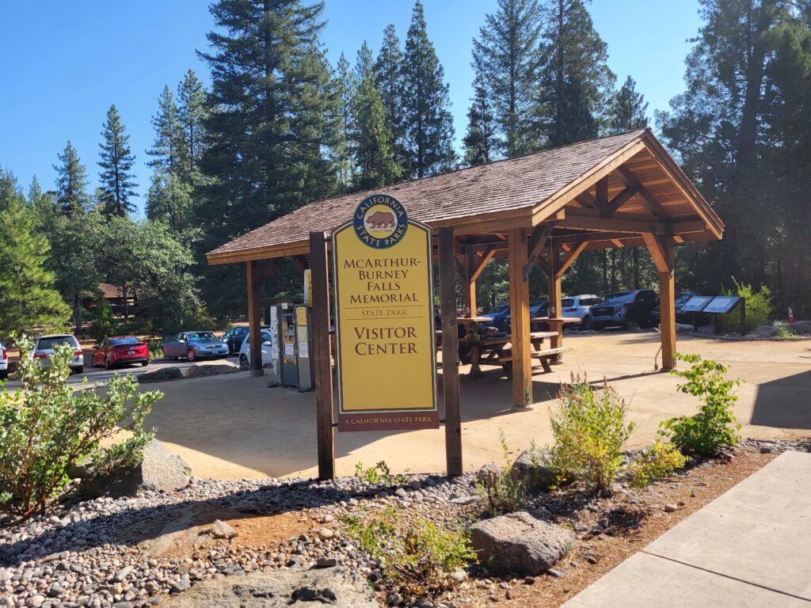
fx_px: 609
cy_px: 304
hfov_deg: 67.3
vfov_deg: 53.1
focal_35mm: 26
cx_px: 406
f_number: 1.8
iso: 40
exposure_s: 1/1250
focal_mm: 5.4
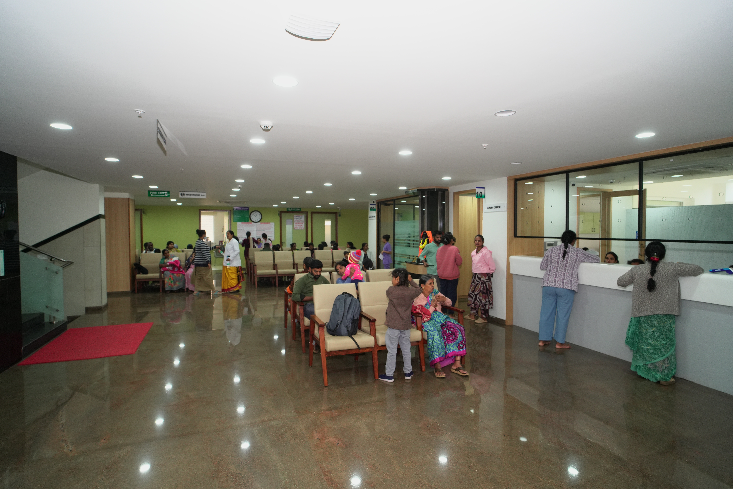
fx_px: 366
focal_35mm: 18
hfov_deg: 90.0
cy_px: 244
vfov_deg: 67.4
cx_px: 366
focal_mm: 18
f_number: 4.5
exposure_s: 1/125
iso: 640
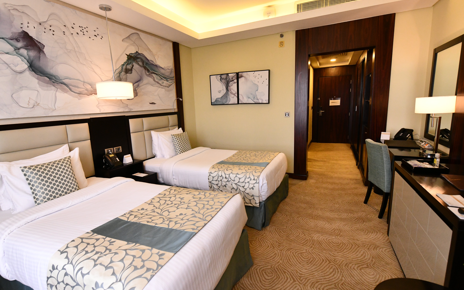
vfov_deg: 68.0
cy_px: 143
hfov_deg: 94.3
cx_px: 223
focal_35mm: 17
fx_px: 215
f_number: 5.6
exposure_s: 1/125
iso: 4000
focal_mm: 14
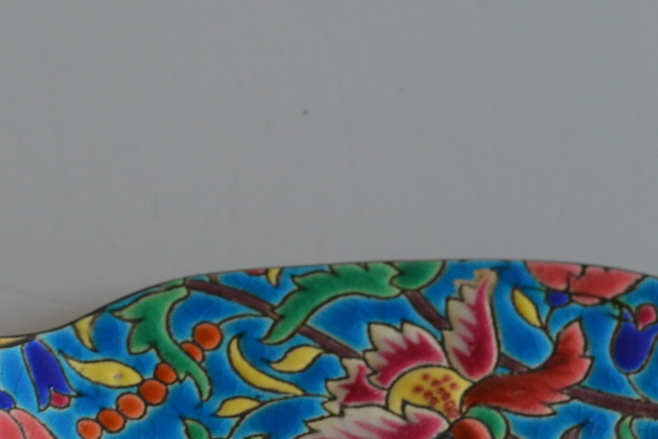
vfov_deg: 10.3
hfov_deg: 15.3
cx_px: 167
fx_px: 2431
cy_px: 344
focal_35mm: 133
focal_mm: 32
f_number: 4.8
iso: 400
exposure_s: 1/30
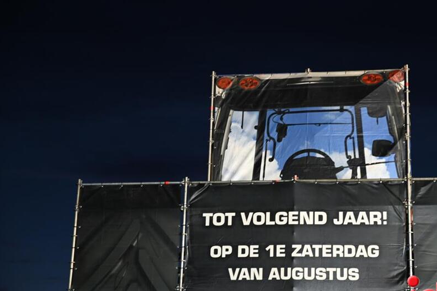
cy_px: 155
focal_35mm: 83
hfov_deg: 24.4
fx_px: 1007
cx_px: 265
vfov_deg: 16.4
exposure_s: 1/5
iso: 640
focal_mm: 66
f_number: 3.2
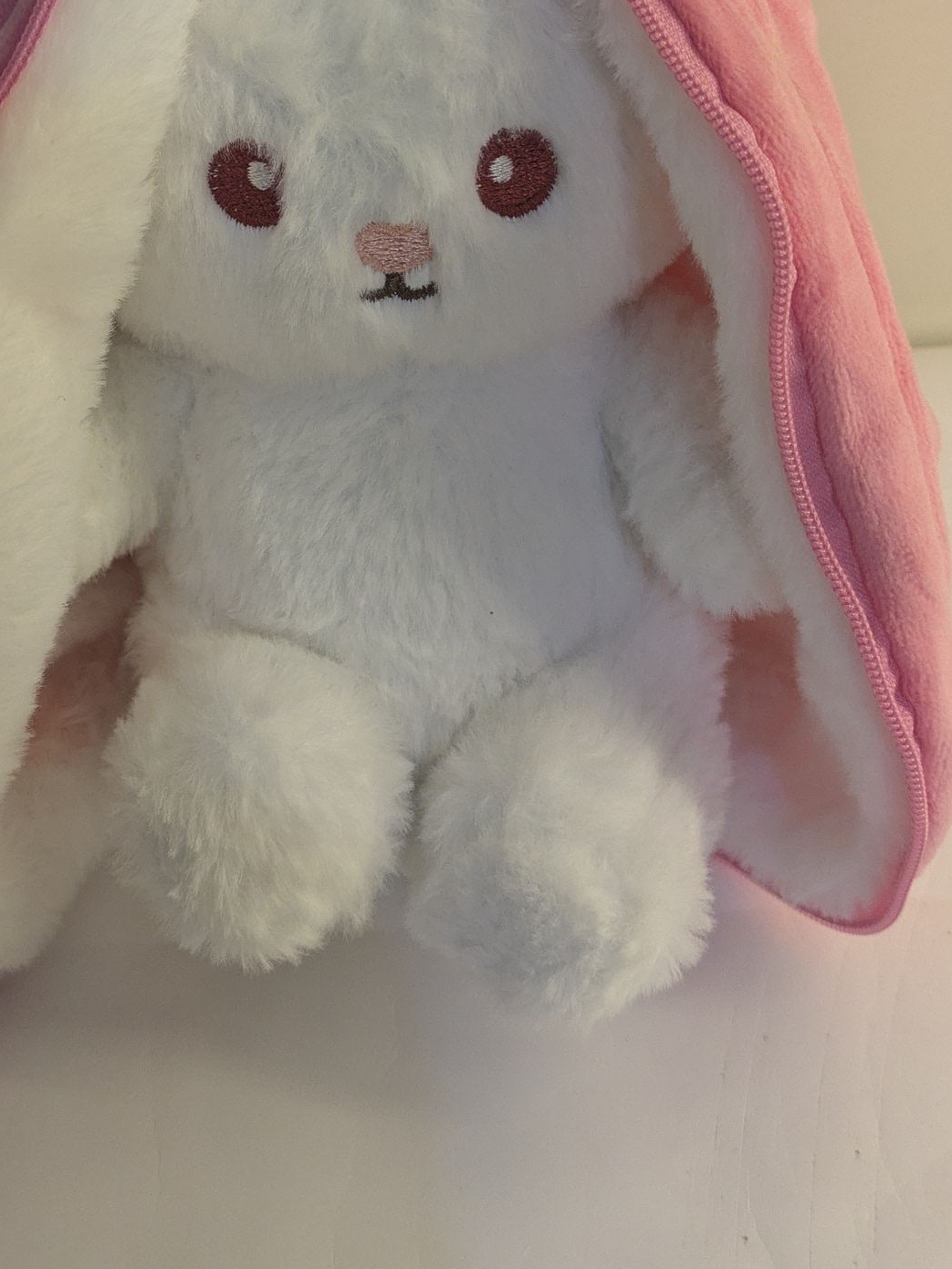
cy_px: 296
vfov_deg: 39.9
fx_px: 1687
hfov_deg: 31.5
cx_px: 408
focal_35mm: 46
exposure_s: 1/100
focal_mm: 5.43
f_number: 1.89
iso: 265
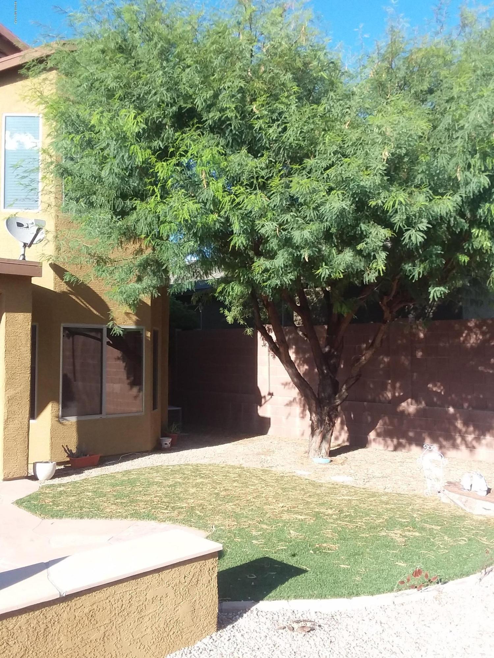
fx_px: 552
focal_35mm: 29
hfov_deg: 48.2
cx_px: 247
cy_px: 329
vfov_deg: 61.7
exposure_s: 1/519
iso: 40
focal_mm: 2.47
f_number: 1.9
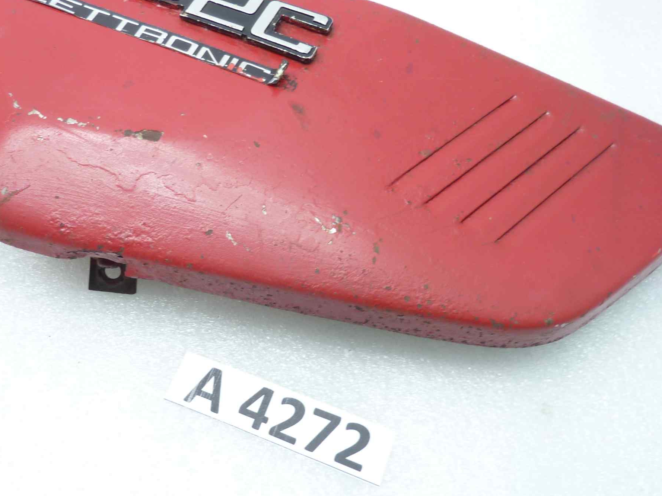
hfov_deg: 51.0
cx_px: 261
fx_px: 688
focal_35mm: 36
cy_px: 223
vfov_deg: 39.6
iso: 80
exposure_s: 1/8
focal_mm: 4.1
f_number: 3.3
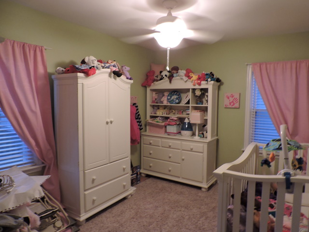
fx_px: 214
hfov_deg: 71.6
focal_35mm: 24
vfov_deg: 56.8
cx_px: 154
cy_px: 116
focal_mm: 4.3
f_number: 3
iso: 400
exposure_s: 1/20
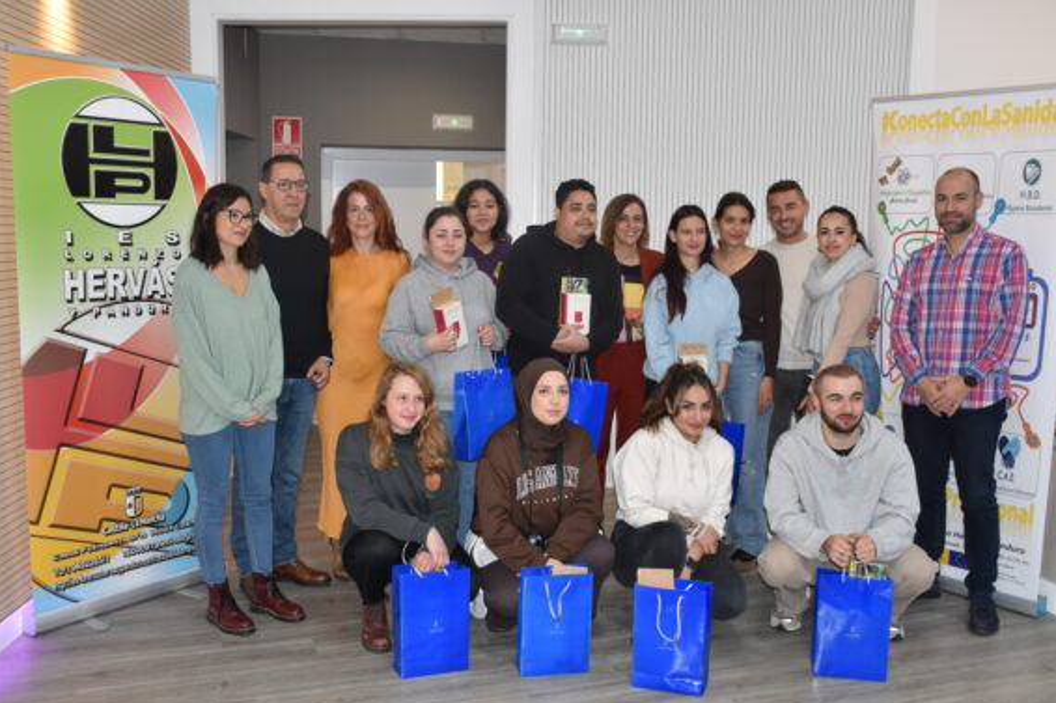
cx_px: 513
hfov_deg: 54.4
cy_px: 371
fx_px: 1026
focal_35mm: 35
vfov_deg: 37.8
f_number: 3.5
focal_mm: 22
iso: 800
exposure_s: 1/60
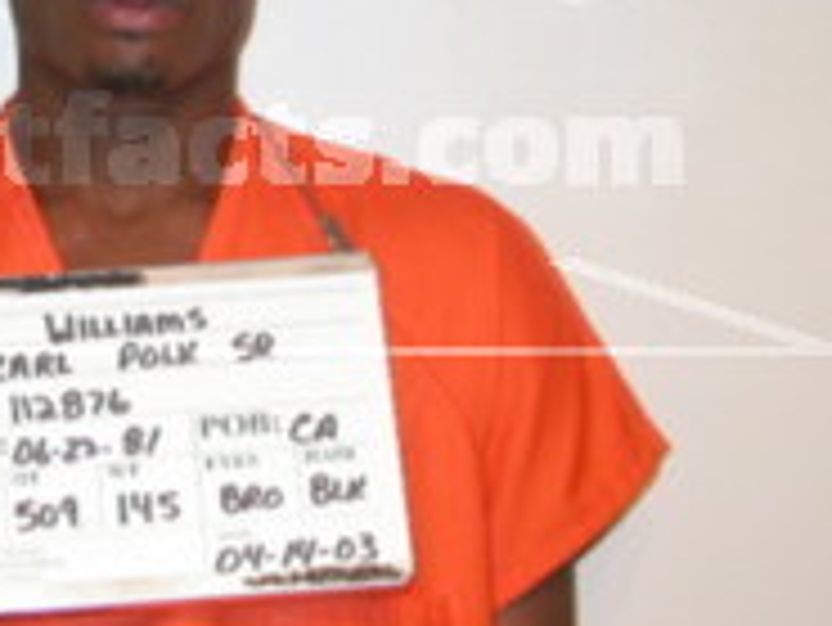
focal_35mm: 110
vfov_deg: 13.4
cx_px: 169
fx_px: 2646
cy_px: 133
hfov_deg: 17.7
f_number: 3
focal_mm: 12.2
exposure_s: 1/60.3
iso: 100
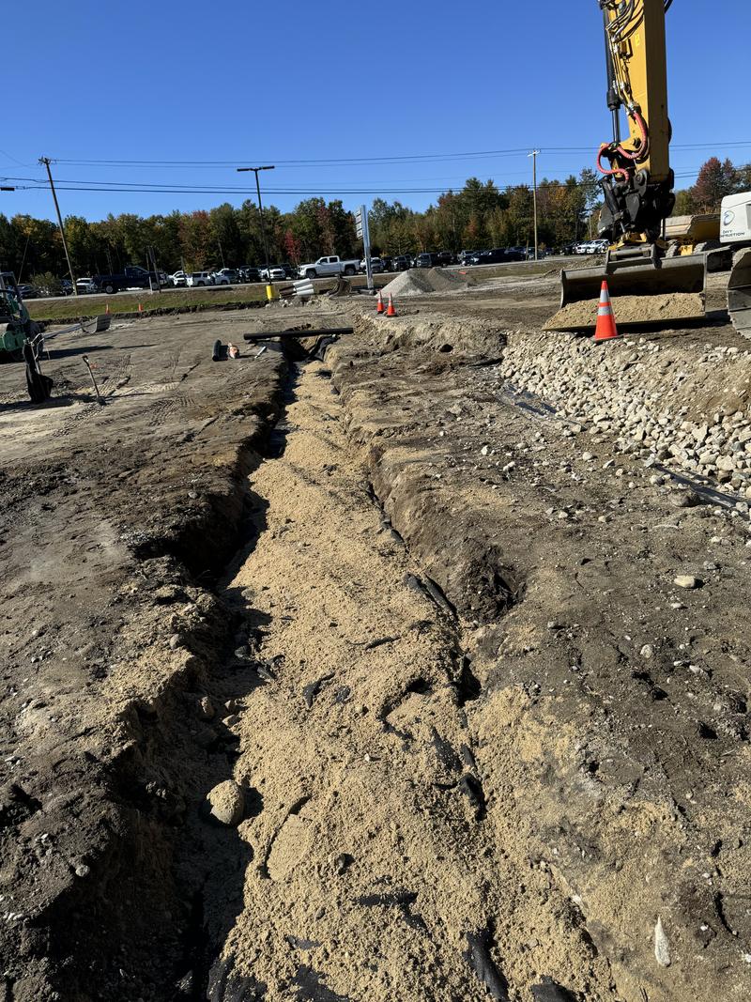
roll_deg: +5.9
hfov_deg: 56.8
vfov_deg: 71.6
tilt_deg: -15.8
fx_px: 694
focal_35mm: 24
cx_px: 376
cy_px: 501
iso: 80
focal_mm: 6.76
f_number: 1.78
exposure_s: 1/3802
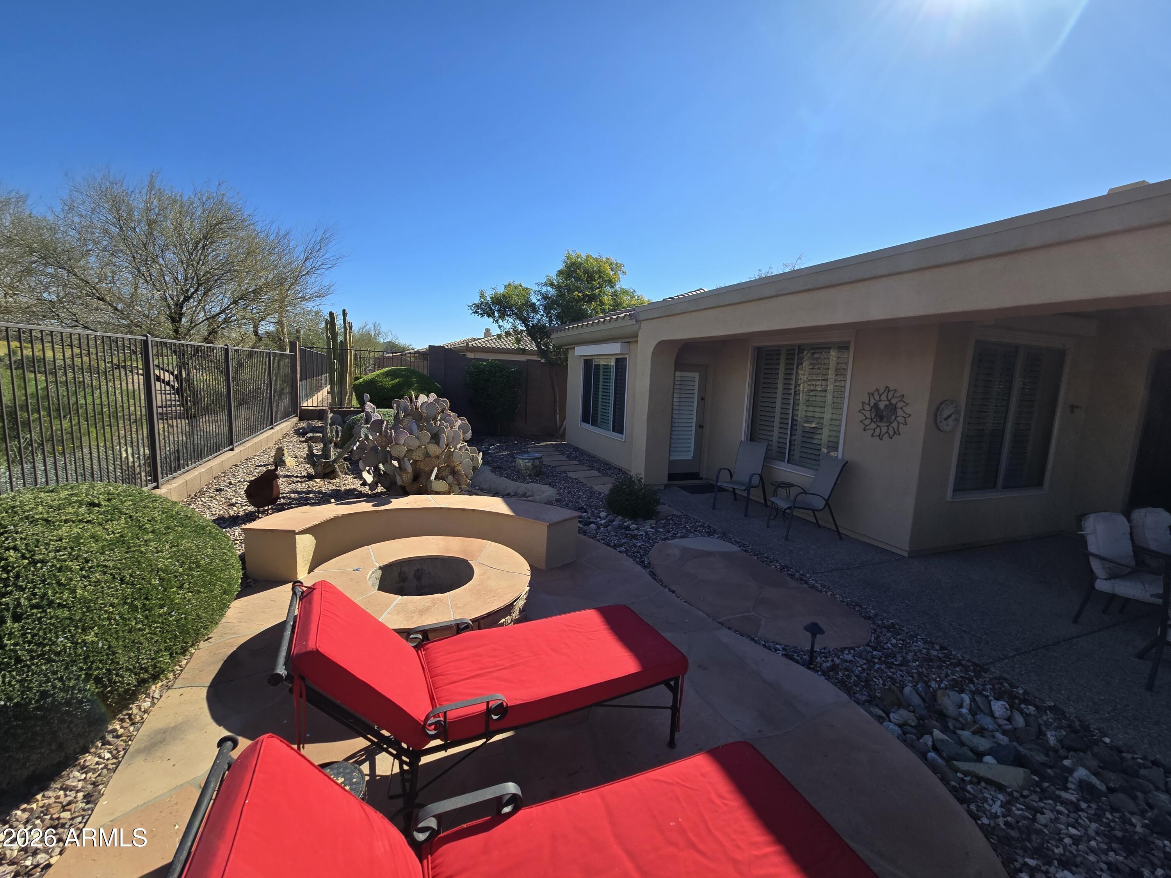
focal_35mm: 13
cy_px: 439
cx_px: 586
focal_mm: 2.2
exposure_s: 1/1686
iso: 50
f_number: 2.2
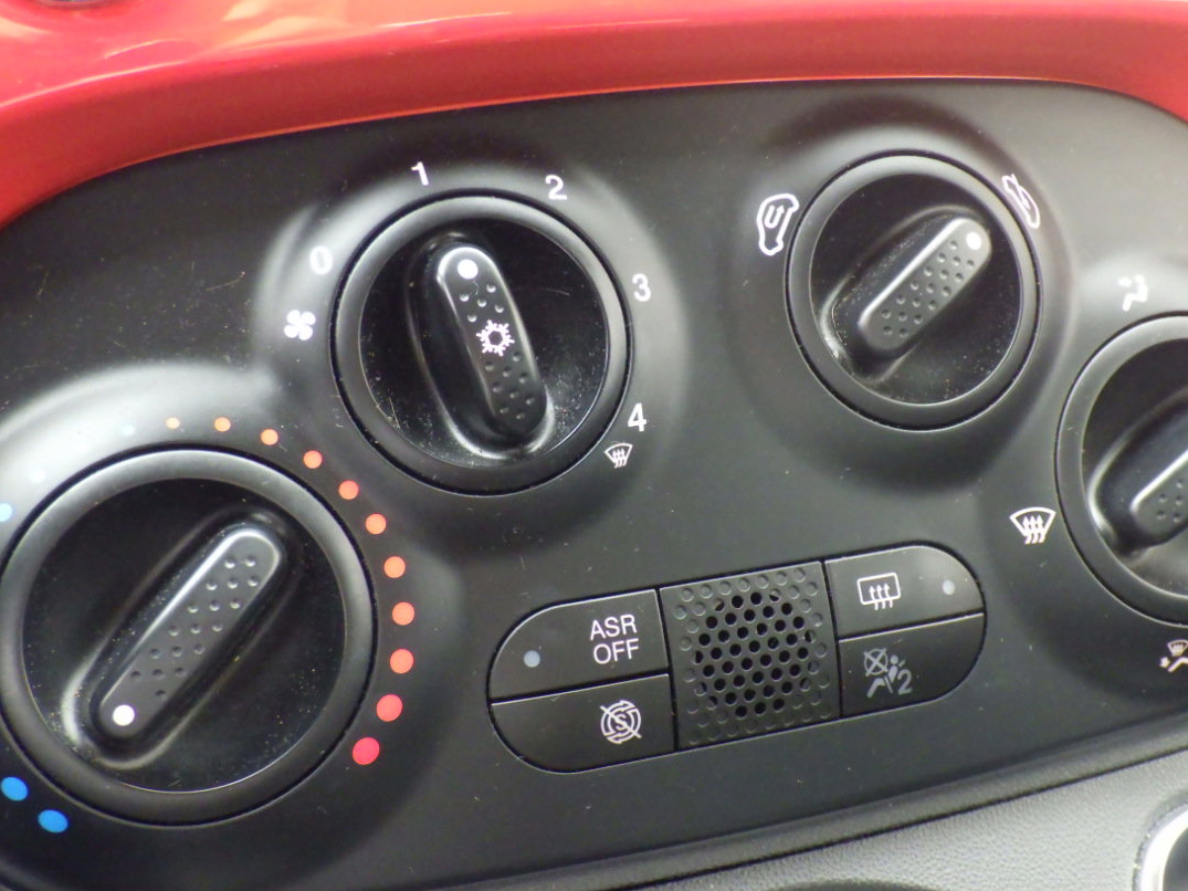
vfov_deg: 29.1
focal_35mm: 50
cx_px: 653
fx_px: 1716
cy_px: 423
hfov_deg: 38.2
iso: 1250
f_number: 4.2
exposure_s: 1/80
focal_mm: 7.5
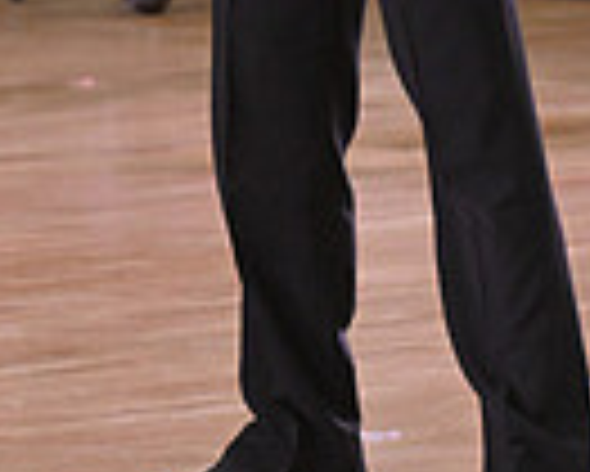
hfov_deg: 3.2
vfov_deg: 2.6
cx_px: 394
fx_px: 10520
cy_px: -463
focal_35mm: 602
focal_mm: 145
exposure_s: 1/400
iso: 3200
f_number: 5.6
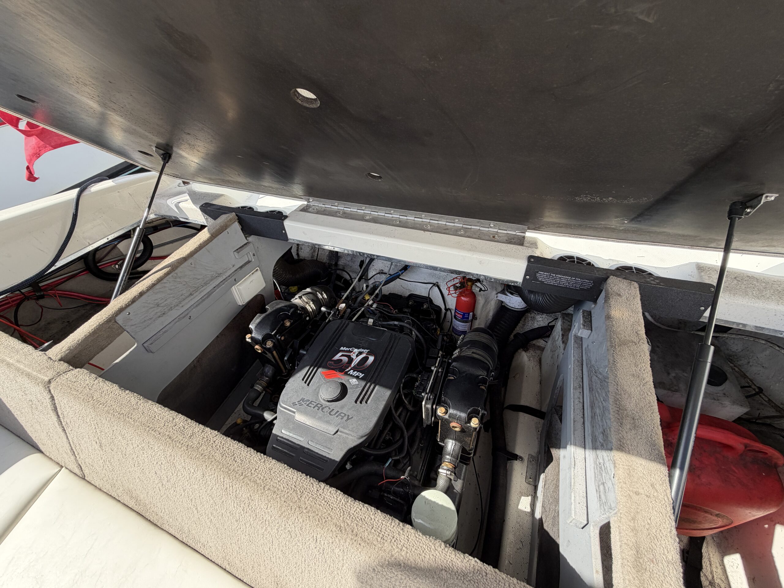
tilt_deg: -45.3
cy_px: 294
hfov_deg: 102.1
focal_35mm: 14
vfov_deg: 85.7
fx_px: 317
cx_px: 392
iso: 50
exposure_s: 1/502
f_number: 2.2
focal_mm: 2.22
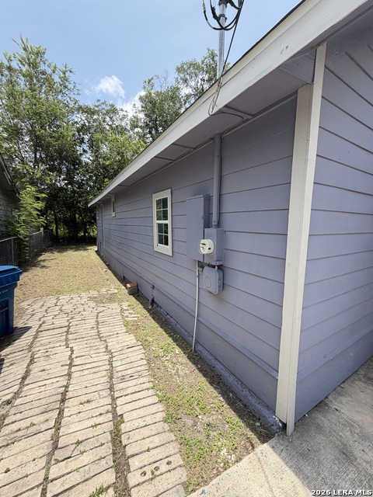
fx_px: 201
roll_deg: -1.0
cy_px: 248
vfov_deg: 102.1
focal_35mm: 14
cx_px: 186
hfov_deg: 85.7
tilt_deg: -6.6
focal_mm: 2.22
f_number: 2.2
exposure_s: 1/672
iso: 40
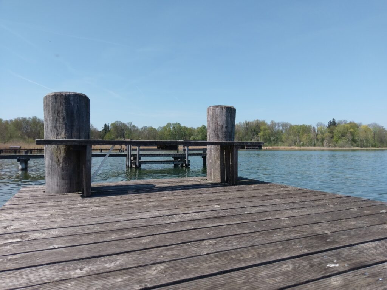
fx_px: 291
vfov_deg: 53.1
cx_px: 194
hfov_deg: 67.3
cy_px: 145
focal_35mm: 26
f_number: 1.8
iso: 100
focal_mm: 4.58
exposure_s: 1/2381
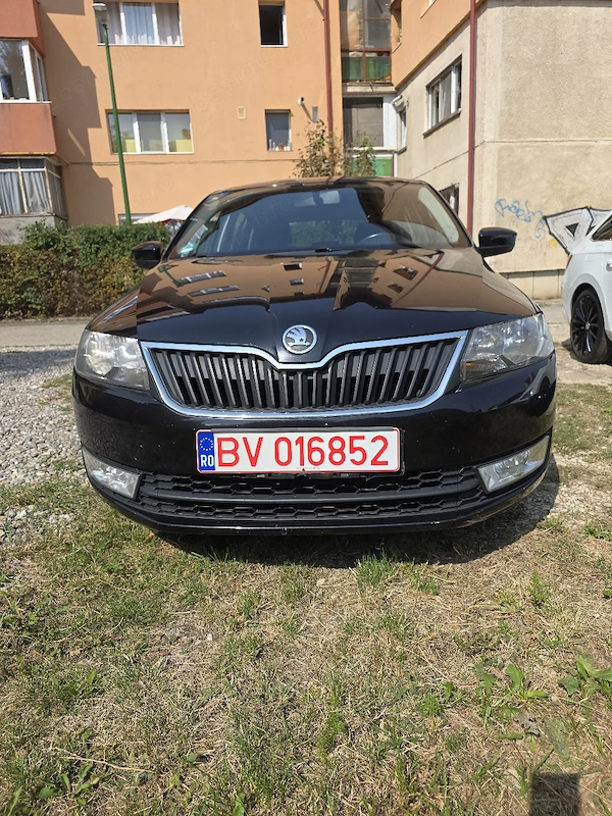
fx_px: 542
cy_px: 408
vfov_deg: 73.9
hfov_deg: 58.9
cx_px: 306
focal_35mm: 23
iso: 12
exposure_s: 1/909
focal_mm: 6.3
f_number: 1.7
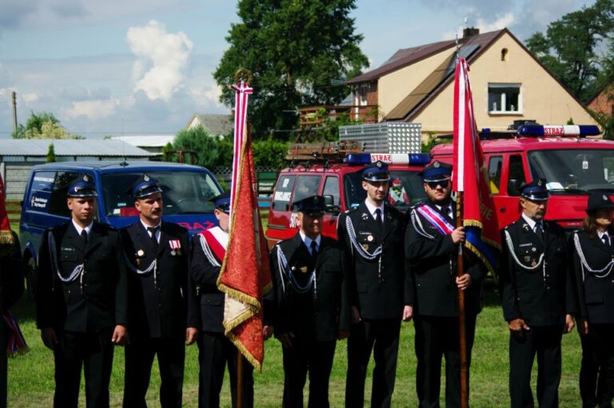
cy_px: 204
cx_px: 307
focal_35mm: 110
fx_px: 1865
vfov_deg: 12.5
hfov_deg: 18.7
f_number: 4.5
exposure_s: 1/3000
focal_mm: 73
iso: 400
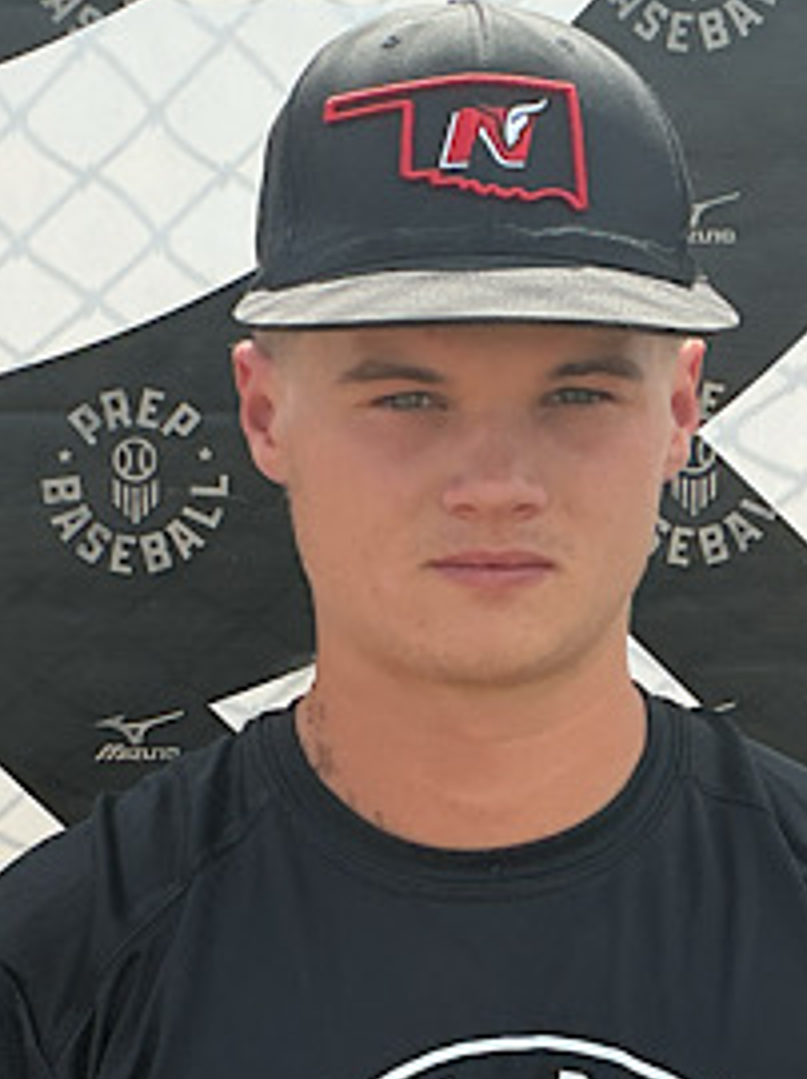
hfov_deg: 33.5
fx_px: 1339
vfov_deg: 42.8
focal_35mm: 43
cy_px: 779
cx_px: 439
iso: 25
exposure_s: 1/1250
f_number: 1.8
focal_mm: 3
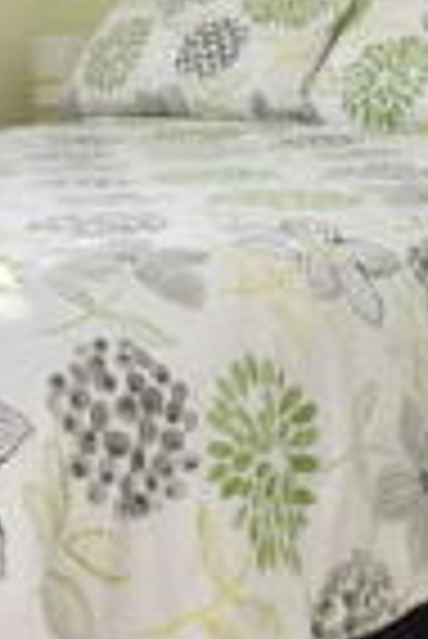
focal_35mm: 69
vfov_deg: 28.0
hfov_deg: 19.6
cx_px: 92
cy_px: 47
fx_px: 1227
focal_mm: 10
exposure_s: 1/125
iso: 100
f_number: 5.6
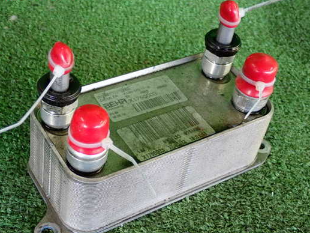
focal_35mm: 58
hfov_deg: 33.2
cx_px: 144
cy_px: 122
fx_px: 520
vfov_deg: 25.2
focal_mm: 9.01
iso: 800
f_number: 3.2
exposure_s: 1/125
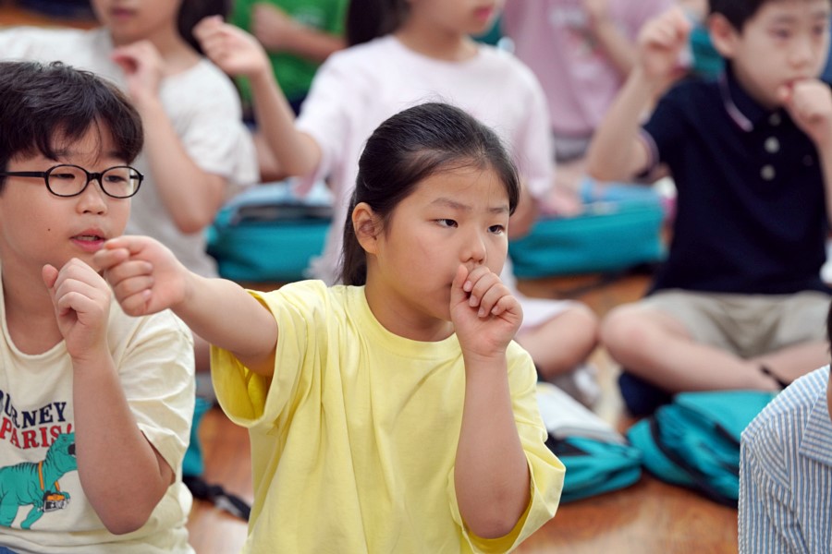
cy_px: 277
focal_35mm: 153
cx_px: 416
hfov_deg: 13.4
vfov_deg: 9.0
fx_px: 3536
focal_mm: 153
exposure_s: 1/160
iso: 1600
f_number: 4
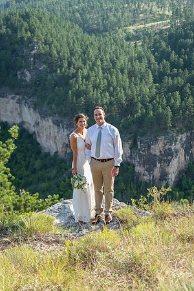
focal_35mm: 70
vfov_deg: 28.8
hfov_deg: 19.5
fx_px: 566
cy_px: 146
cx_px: 97
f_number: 3.5
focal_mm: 70
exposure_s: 1/320
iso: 200
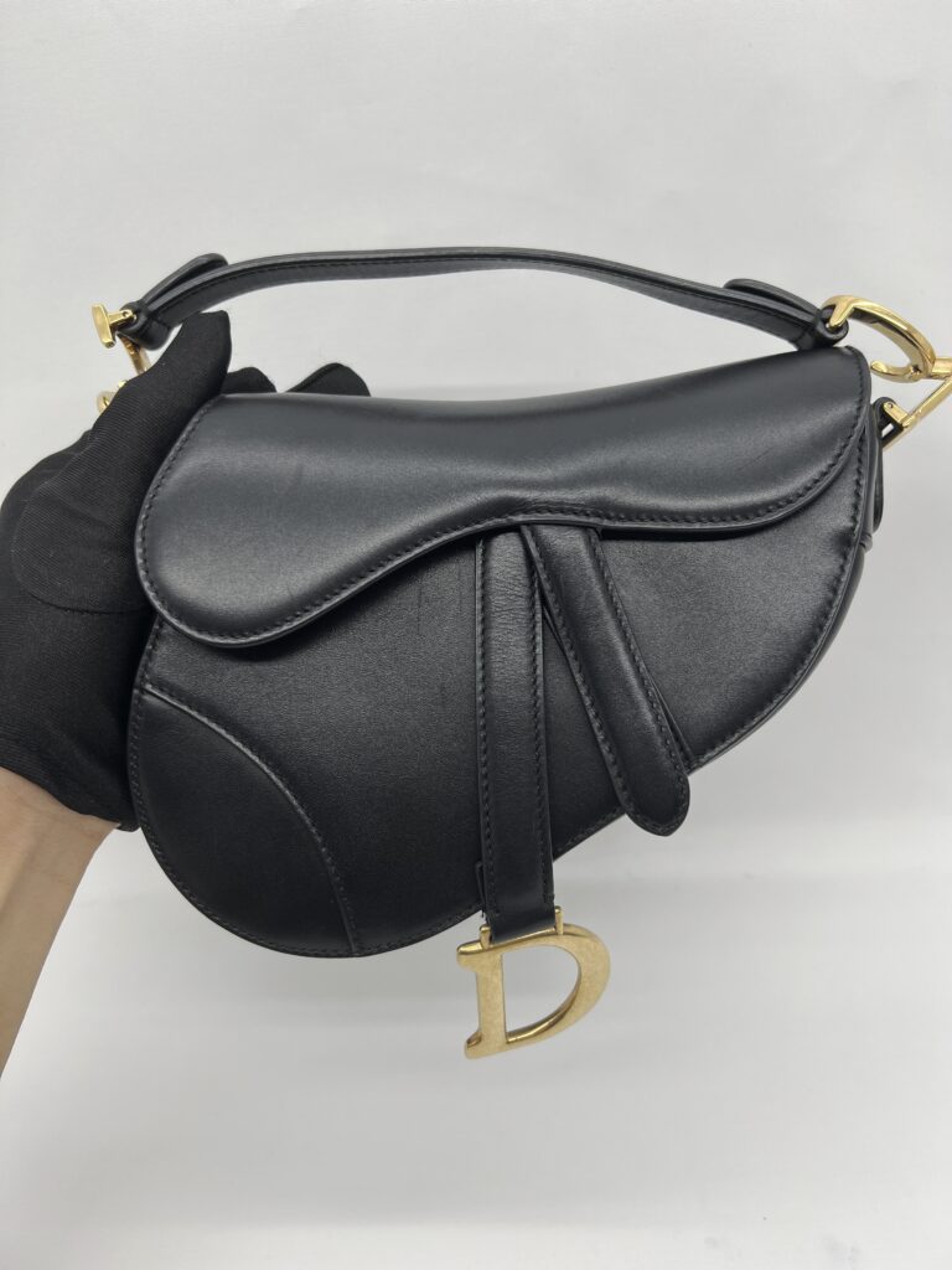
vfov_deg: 67.3
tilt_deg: -31.7
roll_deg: +4.4
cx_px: 476
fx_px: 953
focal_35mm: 26
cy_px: 635
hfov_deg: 53.1
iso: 32
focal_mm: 5.7
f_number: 1.5
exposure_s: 1/151
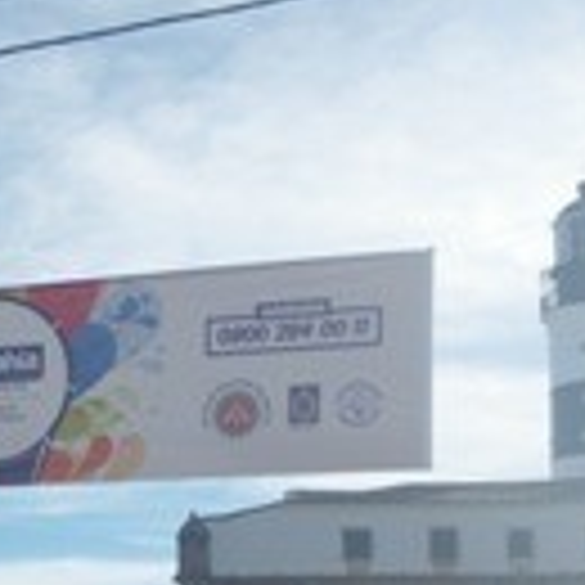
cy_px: 720
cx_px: 0
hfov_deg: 19.8
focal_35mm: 85
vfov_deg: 19.1
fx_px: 1625
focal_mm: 5
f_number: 4.2
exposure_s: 1/500
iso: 64
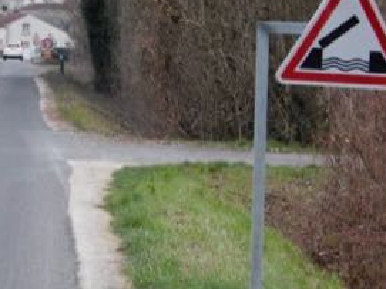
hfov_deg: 8.5
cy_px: 122
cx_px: 120
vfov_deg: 6.4
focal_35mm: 233
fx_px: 2597
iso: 560
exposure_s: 1/15
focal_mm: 26.4
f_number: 5.6
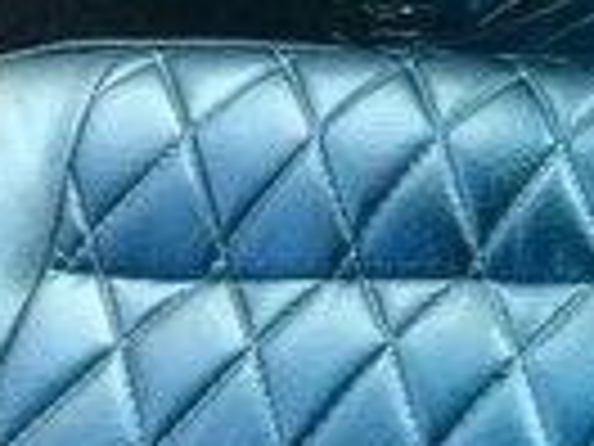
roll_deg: +0.7
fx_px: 2488
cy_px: -187
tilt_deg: -18.5
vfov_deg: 10.0
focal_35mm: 145
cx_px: 1170
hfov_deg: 12.2
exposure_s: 1/33
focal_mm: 4.15
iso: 64
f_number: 2.2
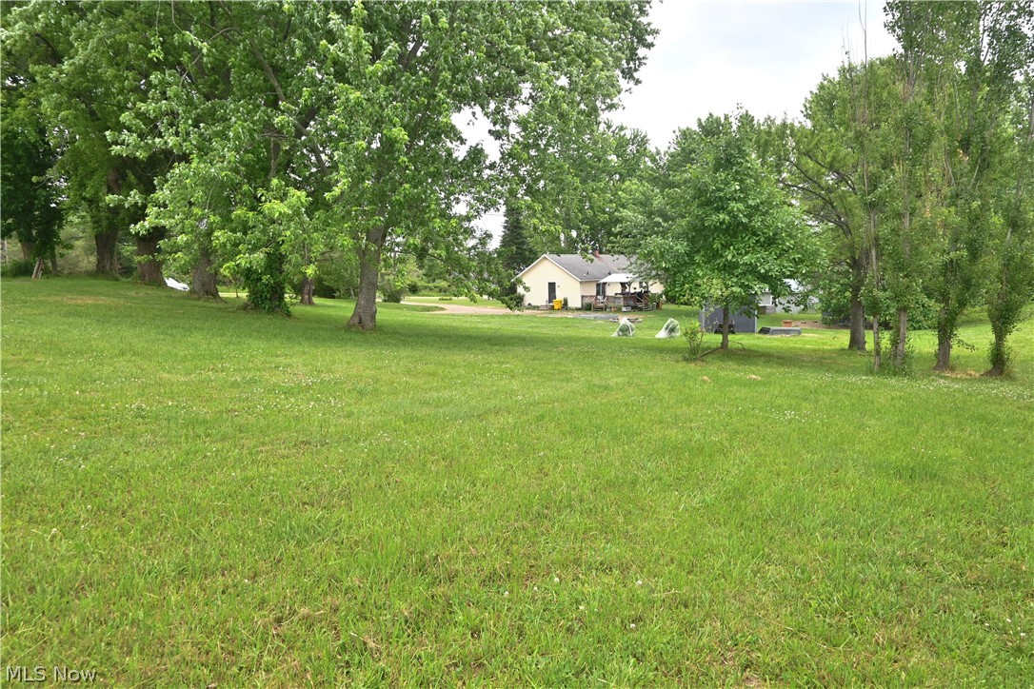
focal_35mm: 24
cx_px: 517
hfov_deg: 73.7
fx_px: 689
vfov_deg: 53.1
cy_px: 344
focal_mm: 16
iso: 160
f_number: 5.6
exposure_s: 1/250
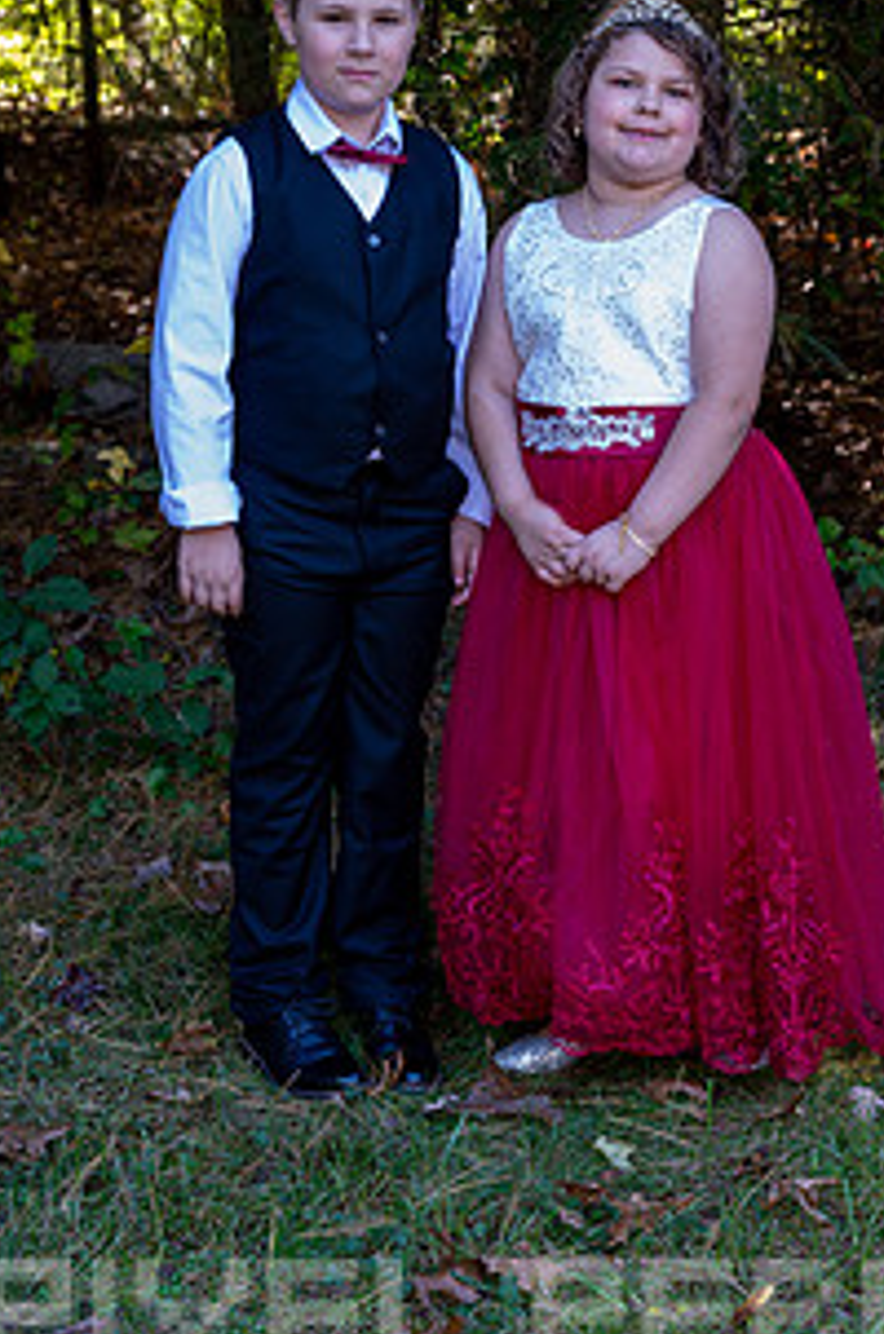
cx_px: 643
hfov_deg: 14.4
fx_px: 3478
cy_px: 539
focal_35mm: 94
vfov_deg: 21.7
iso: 720
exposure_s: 1/60
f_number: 6
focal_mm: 63
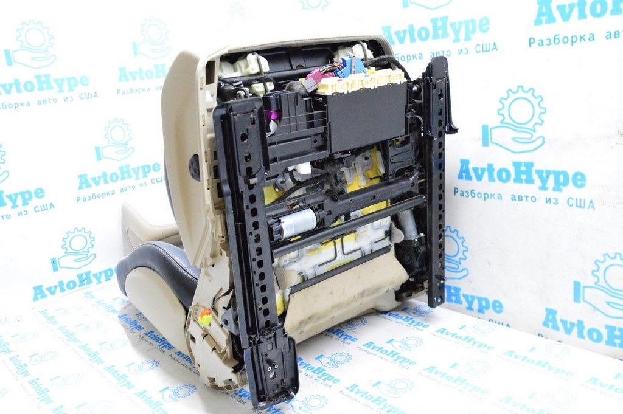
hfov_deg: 57.3
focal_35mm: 33
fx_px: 571
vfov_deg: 39.9
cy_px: 207
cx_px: 312
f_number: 5.6
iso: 6400
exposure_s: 1/125
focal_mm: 22
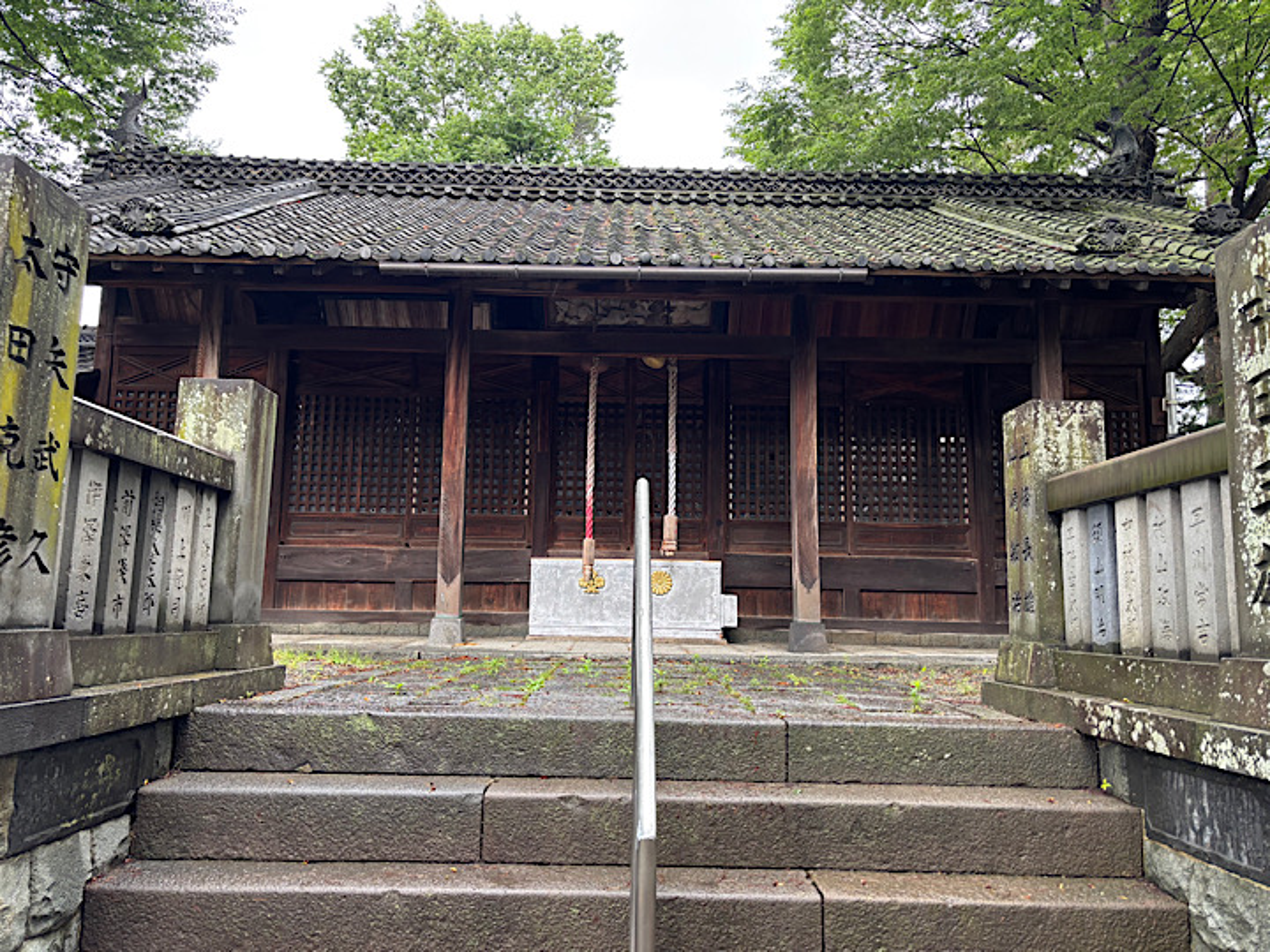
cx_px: 635
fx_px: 954
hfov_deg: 67.3
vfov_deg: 53.1
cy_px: 476
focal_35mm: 26
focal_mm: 5.96
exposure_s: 1/121
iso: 80
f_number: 1.6
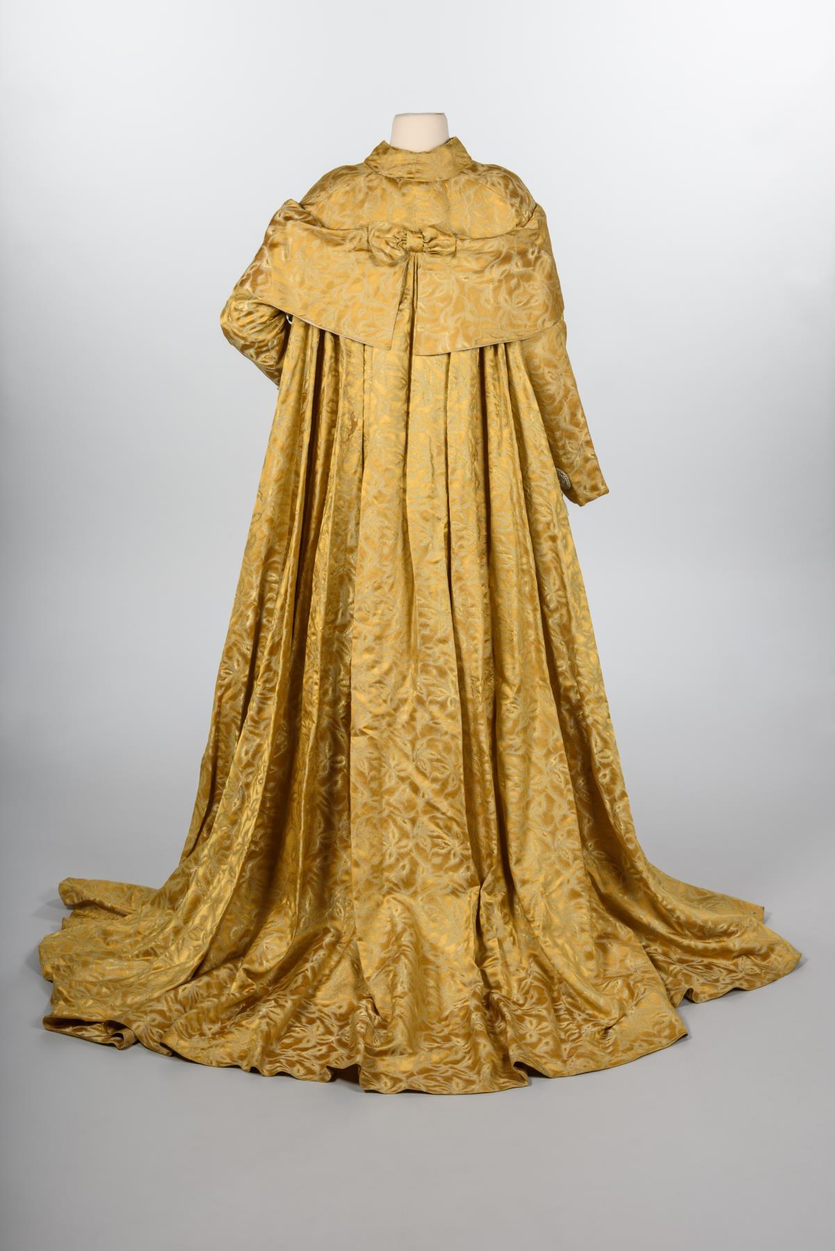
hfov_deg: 27.0
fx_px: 1738
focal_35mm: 50
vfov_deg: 39.6
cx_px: 418
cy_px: 626
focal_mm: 50
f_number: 16
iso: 160
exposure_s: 1/200
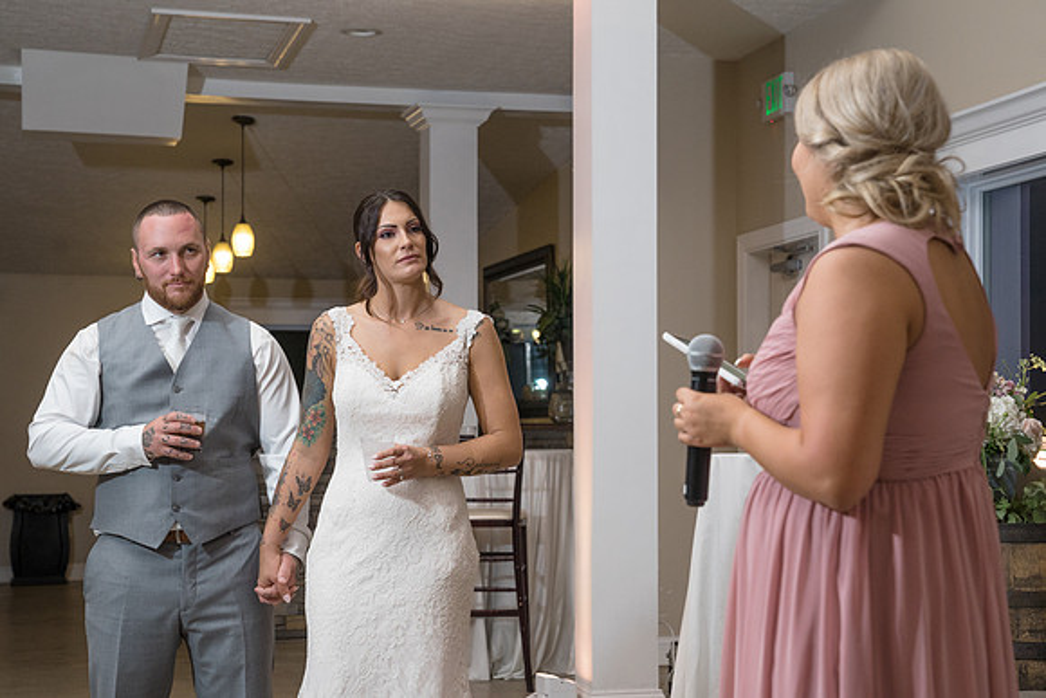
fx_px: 1988
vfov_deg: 19.9
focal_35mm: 68
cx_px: 511
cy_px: 357
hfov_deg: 29.5
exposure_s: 1/200
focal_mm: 65
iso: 2000
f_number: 5.6
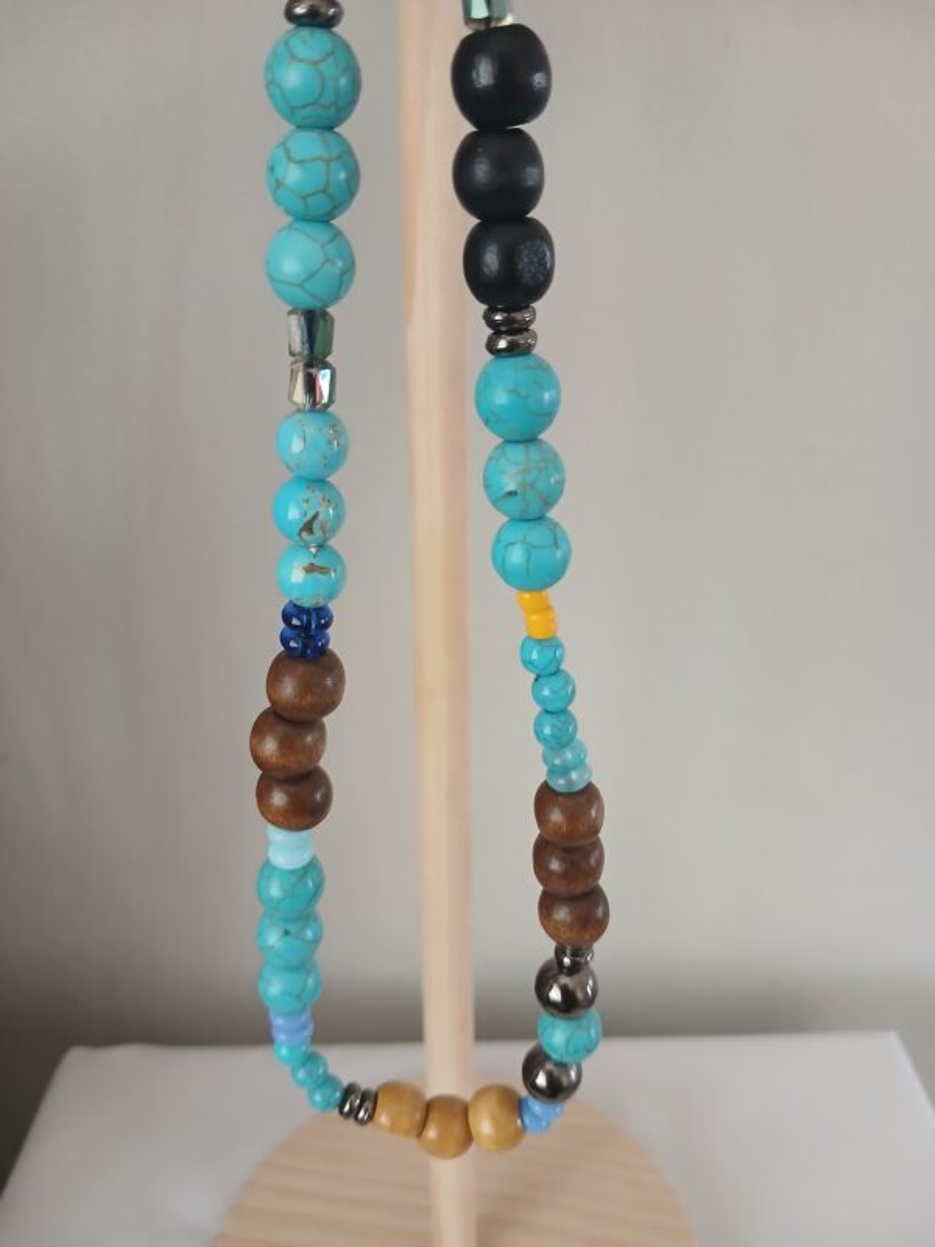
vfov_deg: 65.3
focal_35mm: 27
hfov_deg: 51.4
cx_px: 468
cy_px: 624
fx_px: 972
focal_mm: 3.98
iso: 250
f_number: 1.8
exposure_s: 1/33.3
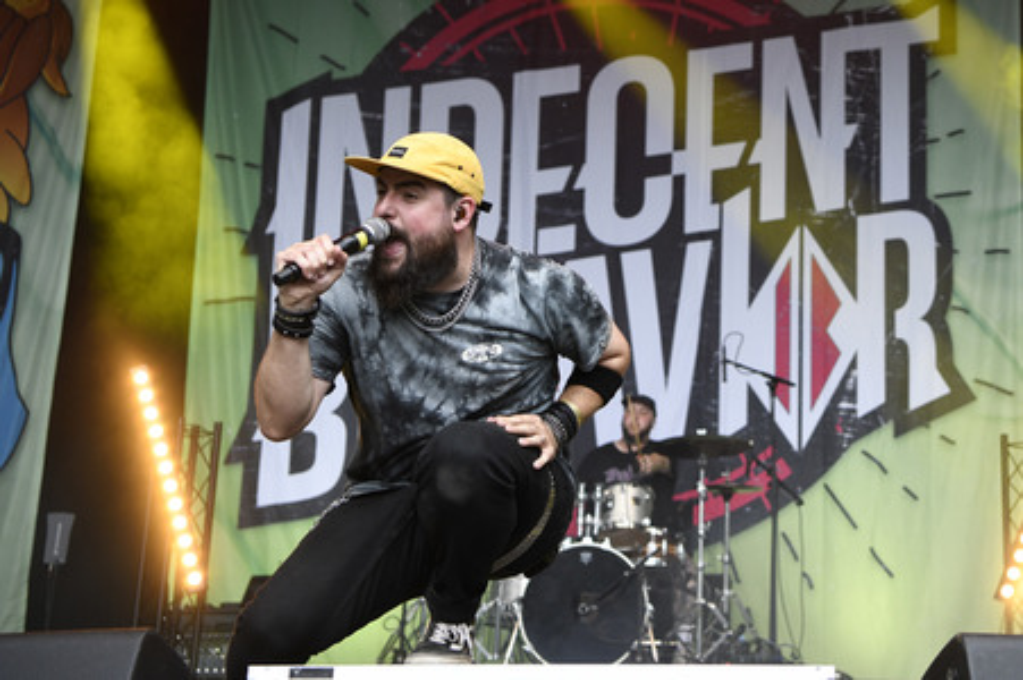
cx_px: 512
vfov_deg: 29.2
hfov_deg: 42.8
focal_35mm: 46
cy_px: 340
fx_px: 1306
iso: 800
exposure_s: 1/640
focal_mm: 46
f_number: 3.5
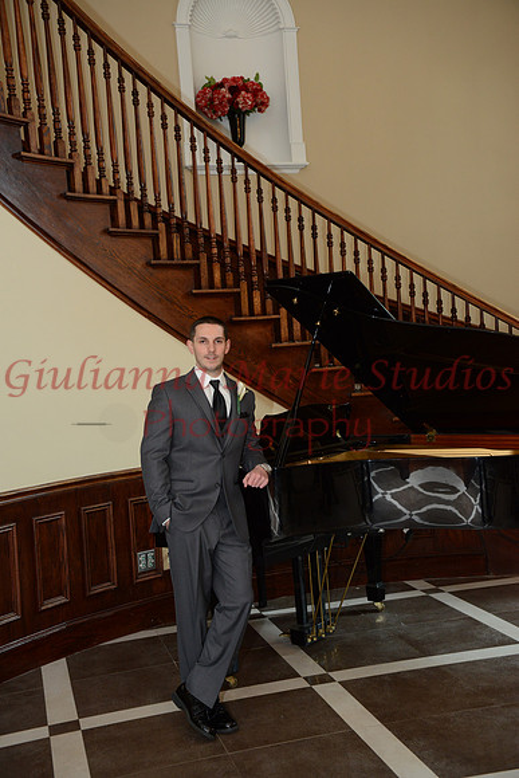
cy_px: 389
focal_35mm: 44
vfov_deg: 44.5
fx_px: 951
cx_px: 260
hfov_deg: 30.5
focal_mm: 44
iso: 2000
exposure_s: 1/60
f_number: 6.3
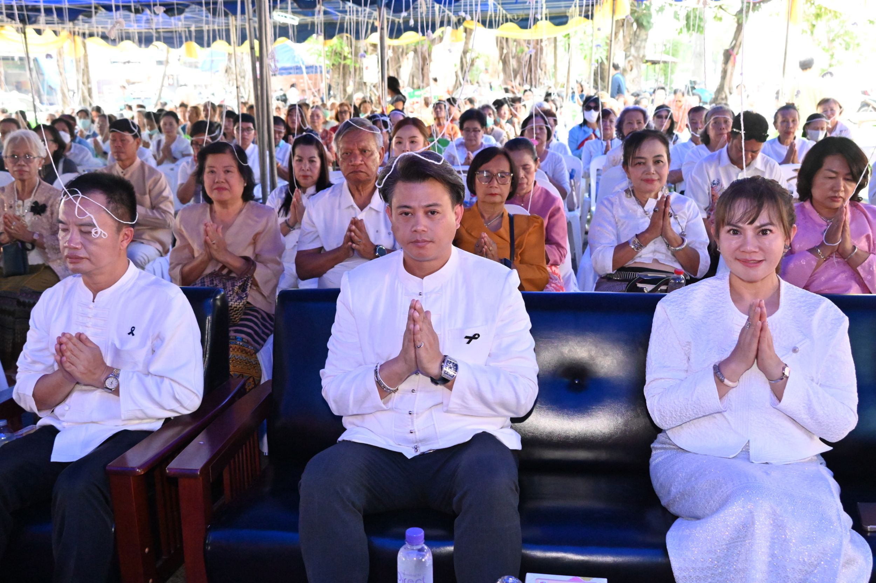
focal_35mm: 36
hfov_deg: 53.2
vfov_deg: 36.8
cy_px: 292
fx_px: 876
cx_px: 438
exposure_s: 1/500
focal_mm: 24
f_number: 4
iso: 4000
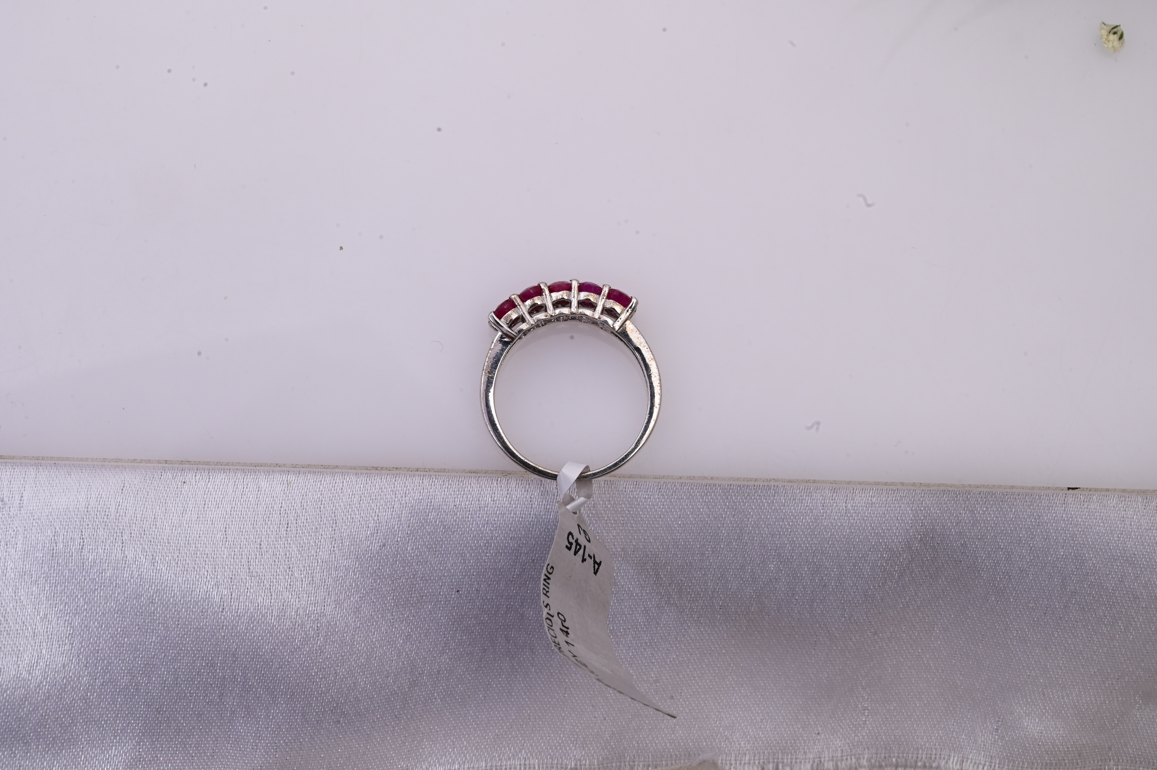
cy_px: 385
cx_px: 578
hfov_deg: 28.9
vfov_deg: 19.4
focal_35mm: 70
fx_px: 2248
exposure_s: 1/80
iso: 640
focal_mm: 70
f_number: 20
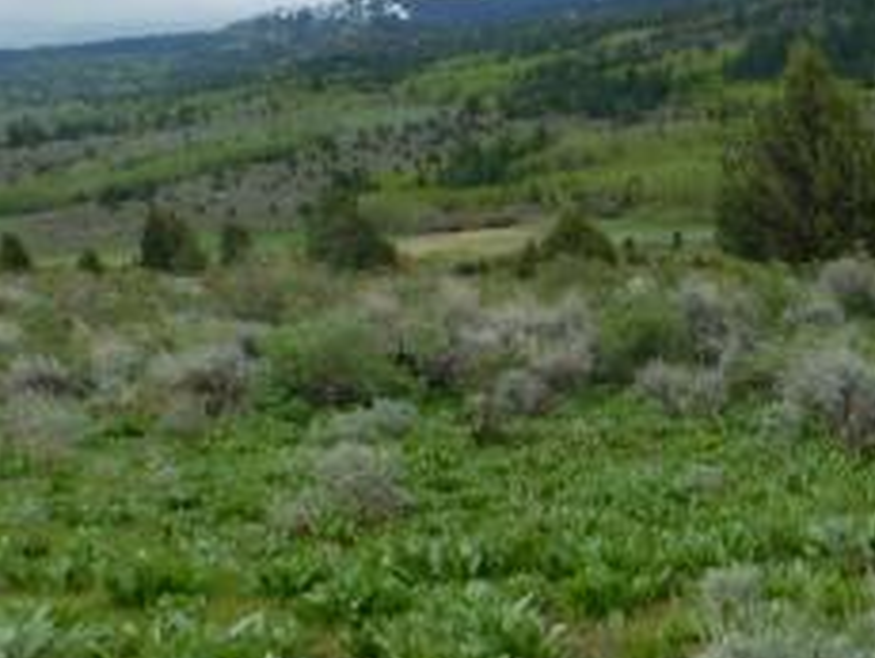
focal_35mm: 64
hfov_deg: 25.1
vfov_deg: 23.0
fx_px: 1619
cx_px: 1210
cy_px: 354
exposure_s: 1/1250
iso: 125
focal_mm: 4
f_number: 3
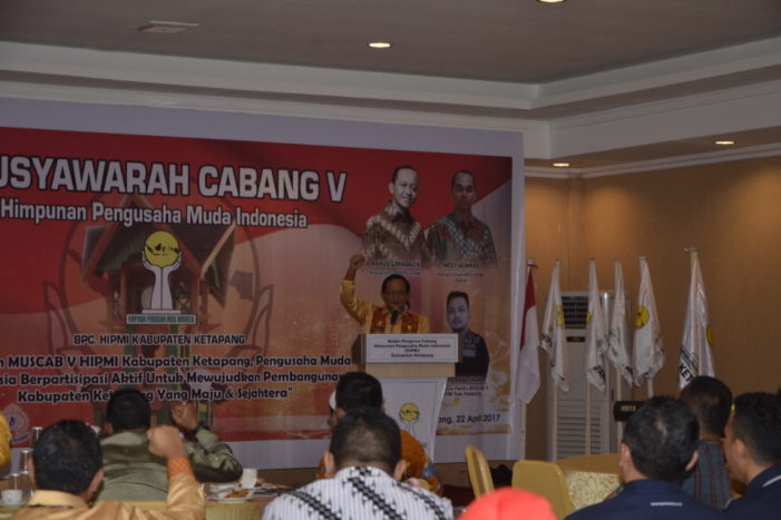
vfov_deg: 17.5
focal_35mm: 78
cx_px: 390
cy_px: 260
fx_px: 1692
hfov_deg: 26.0
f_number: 5
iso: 800
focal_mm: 52
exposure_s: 1/60
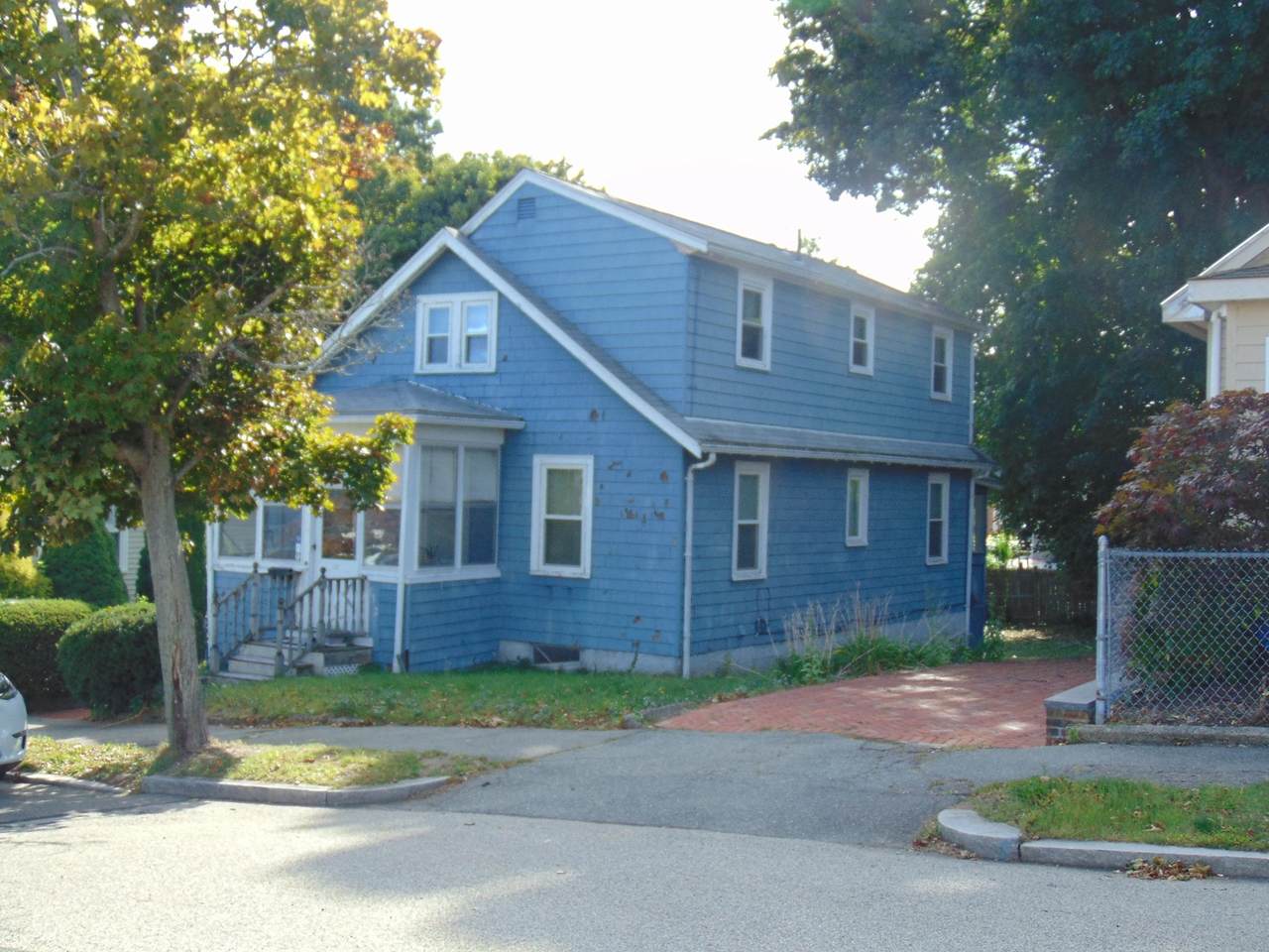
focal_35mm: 42
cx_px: 634
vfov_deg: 34.3
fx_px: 1540
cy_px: 476
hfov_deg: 44.8
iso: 80
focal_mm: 7.6
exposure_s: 1/250
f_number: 3.3
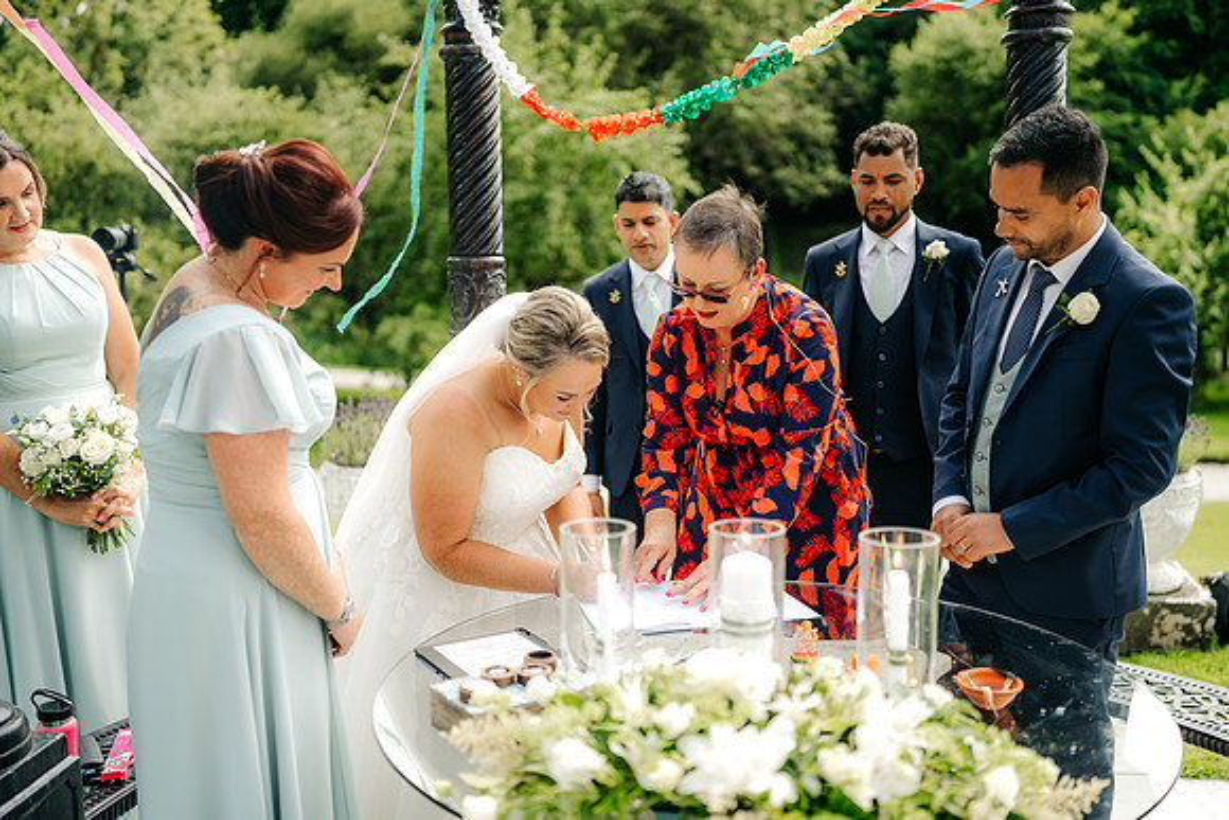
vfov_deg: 37.9
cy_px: 410
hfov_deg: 54.4
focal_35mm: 35
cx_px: 614
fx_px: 1195
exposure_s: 1/2000
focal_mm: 35
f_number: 1.4
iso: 100
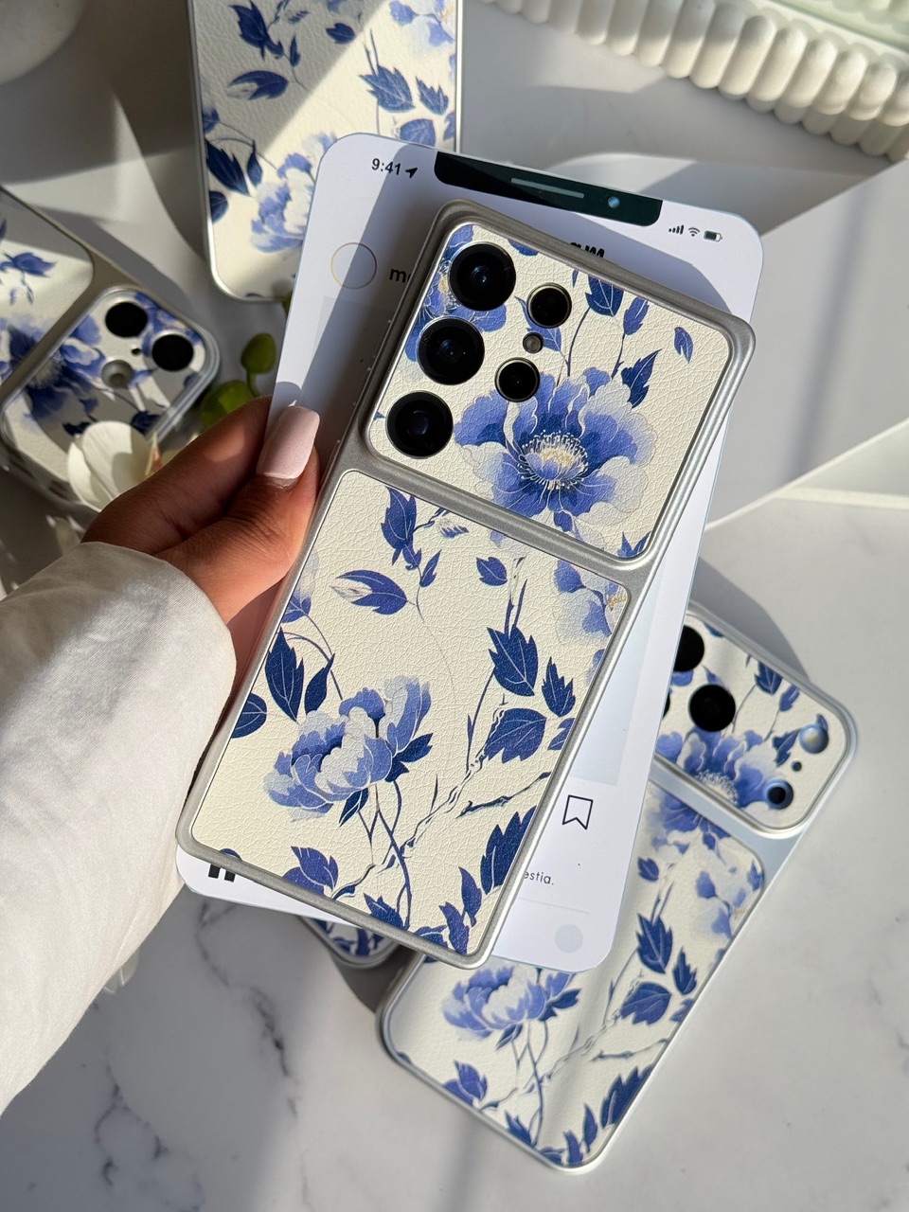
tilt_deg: -79.8
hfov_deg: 30.3
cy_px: 606
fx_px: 1681
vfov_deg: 39.7
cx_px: 454
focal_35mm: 48
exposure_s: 1/6024
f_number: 1.78
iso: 64
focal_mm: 6.76
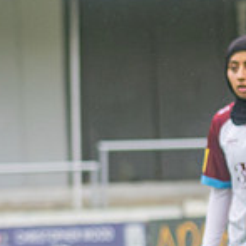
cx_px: -342
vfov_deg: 1.8
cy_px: 333
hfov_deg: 1.8
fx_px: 7775
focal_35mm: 967
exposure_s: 1/1600
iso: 640
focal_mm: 120
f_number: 2.8
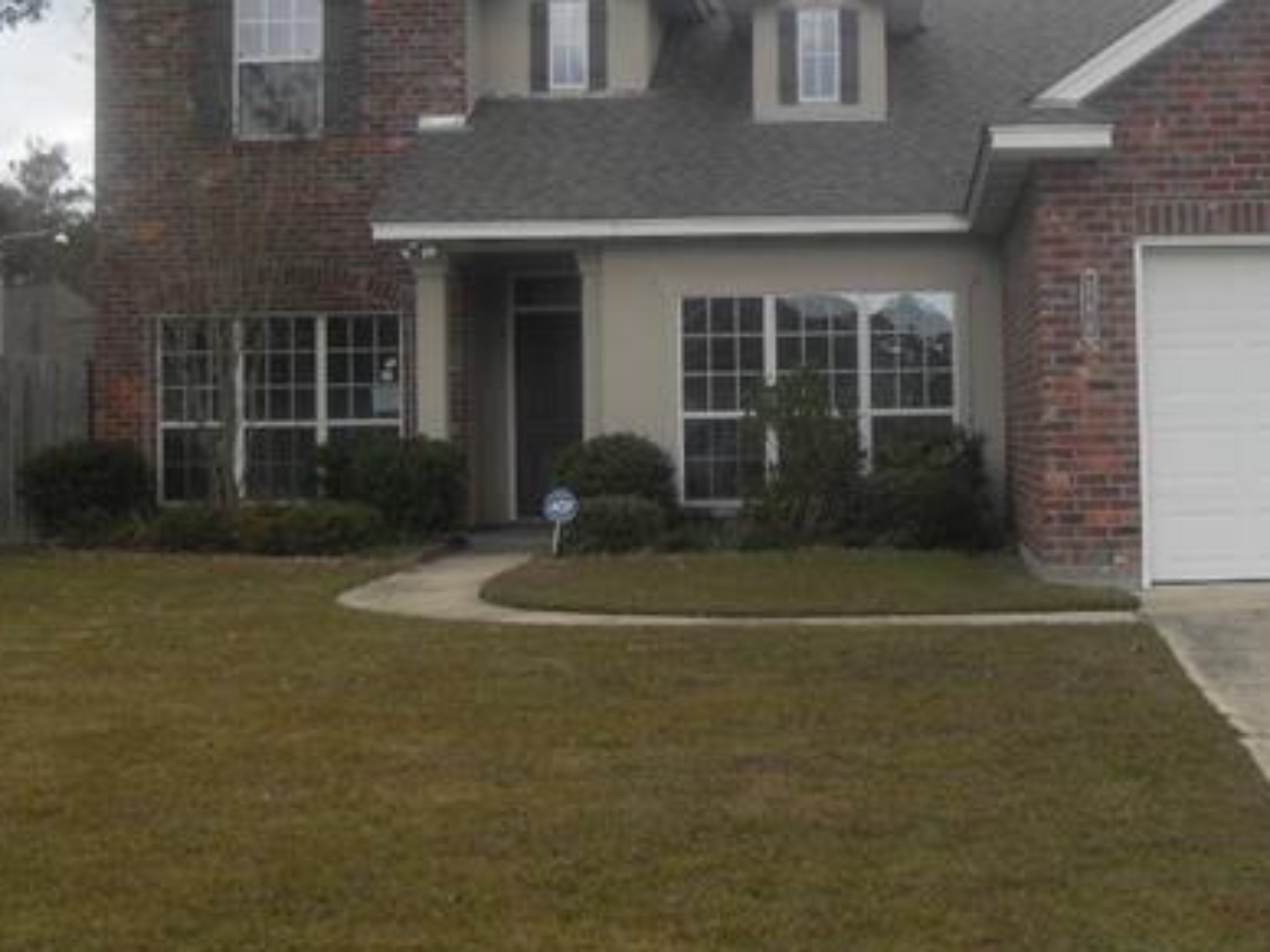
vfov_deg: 23.9
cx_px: 946
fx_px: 2238
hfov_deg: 31.2
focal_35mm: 61
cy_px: 311
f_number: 8.9
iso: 80
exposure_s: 1/60
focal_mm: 6.3
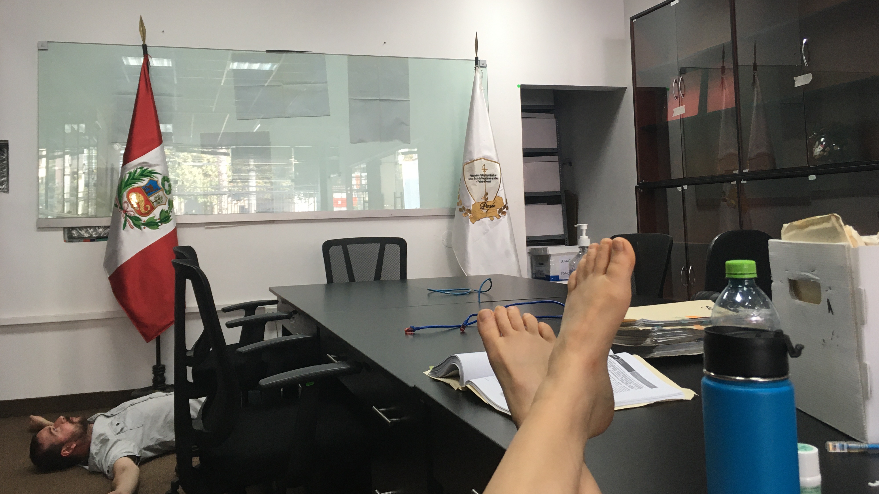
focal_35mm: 32
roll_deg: +1.3
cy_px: 174
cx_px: 437
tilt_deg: +3.9
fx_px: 746
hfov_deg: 61.0
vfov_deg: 36.4
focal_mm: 4.15
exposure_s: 1/30
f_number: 2.2
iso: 64
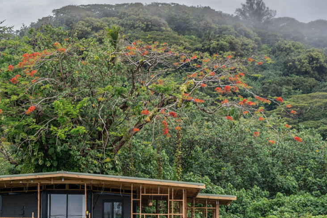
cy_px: 116
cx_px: 109
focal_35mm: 122
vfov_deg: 11.2
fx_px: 1108
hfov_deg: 16.7
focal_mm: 89
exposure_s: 1/200
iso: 640
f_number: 5
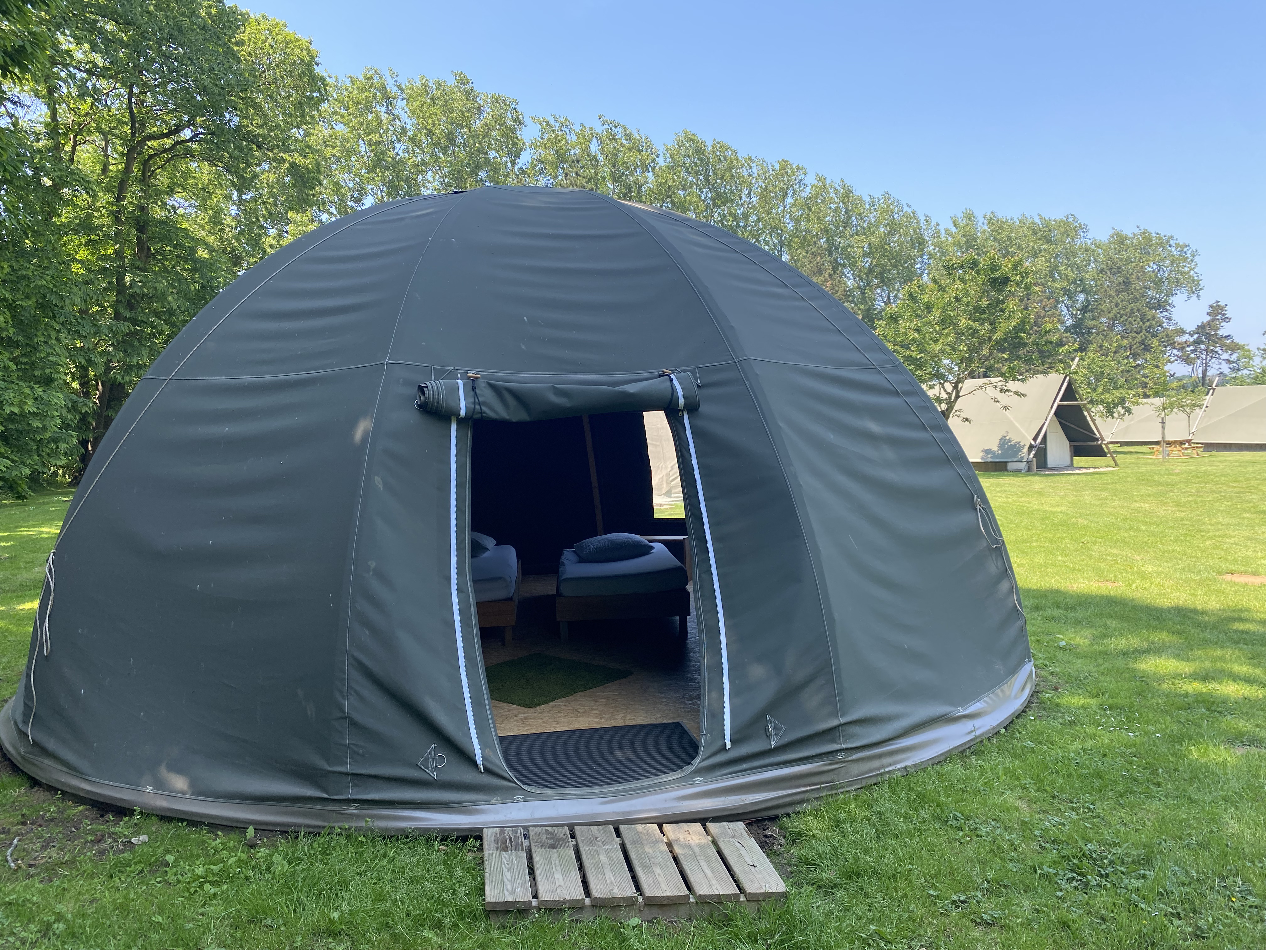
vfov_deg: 53.1
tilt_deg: -3.0
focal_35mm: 26
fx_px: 951
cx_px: 633
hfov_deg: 67.3
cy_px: 475
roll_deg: +0.9
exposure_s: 1/513
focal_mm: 4.25
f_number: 1.8
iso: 32
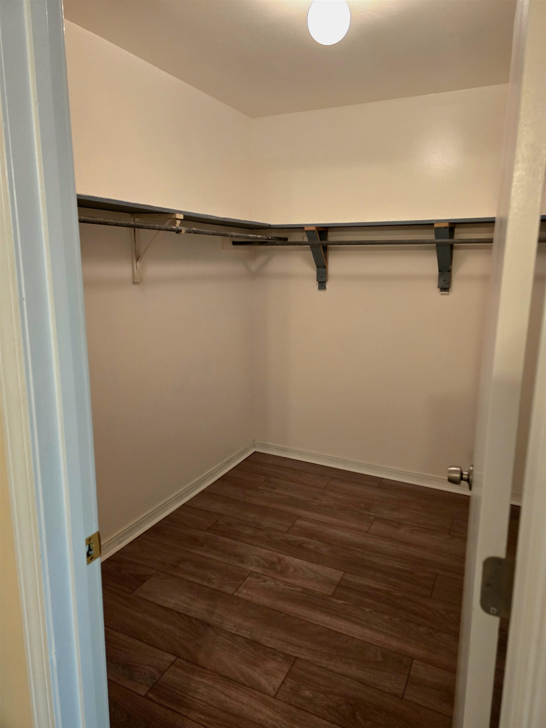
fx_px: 484
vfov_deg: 73.9
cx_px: 273
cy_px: 364
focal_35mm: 23
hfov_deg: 58.9
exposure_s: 1/60.2
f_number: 1.7
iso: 500
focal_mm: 6.3
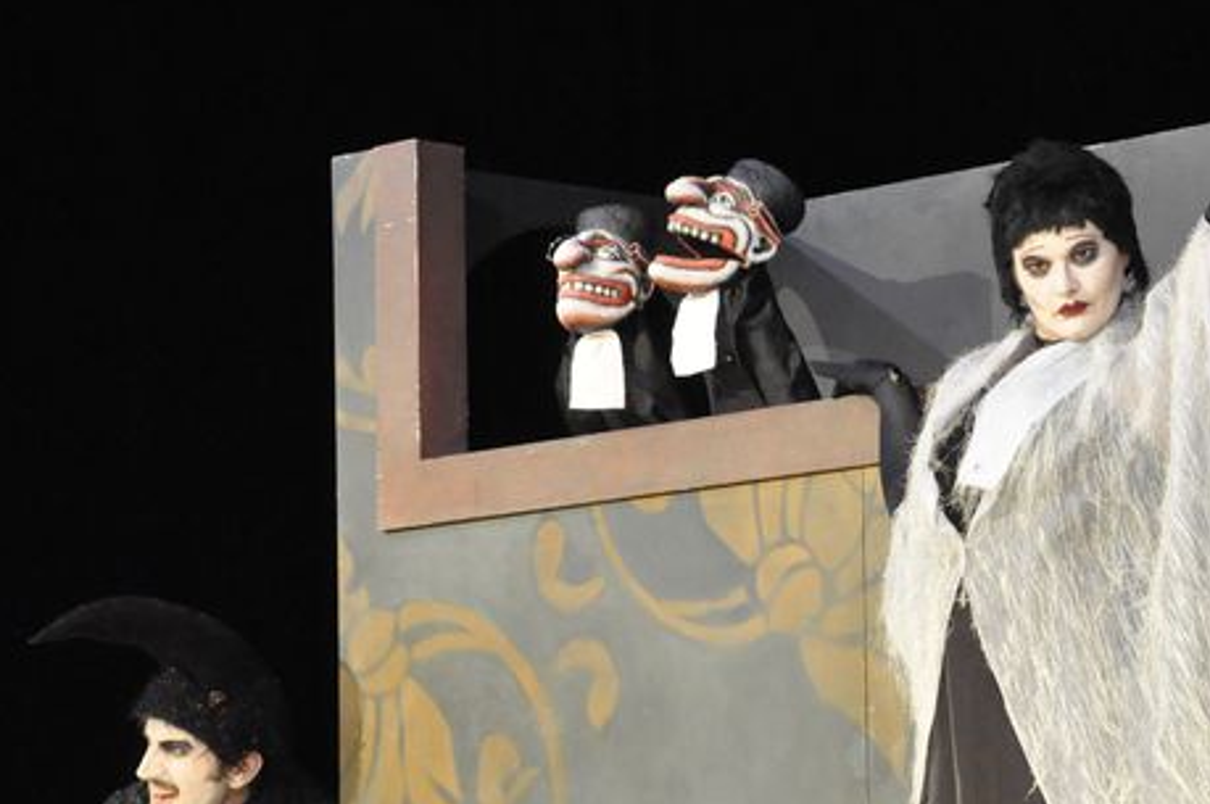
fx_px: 6144
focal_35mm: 183
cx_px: 875
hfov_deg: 11.2
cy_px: 539
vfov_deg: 7.5
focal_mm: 70
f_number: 9.5
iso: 3200
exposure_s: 1/60
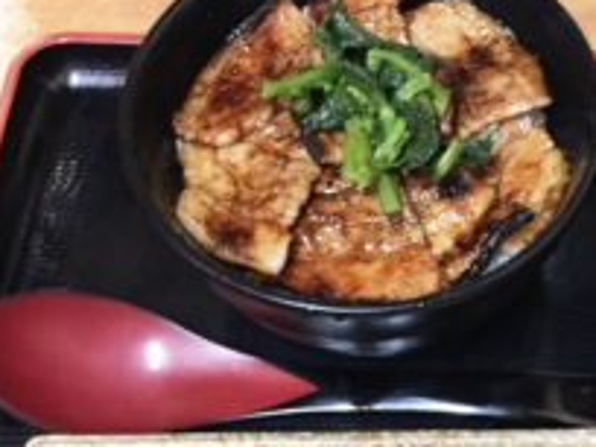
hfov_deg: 32.7
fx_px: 981
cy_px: 324
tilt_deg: -61.3
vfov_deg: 25.4
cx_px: 488
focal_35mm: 57
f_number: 2.2
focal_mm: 4.15
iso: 125
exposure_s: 1/4
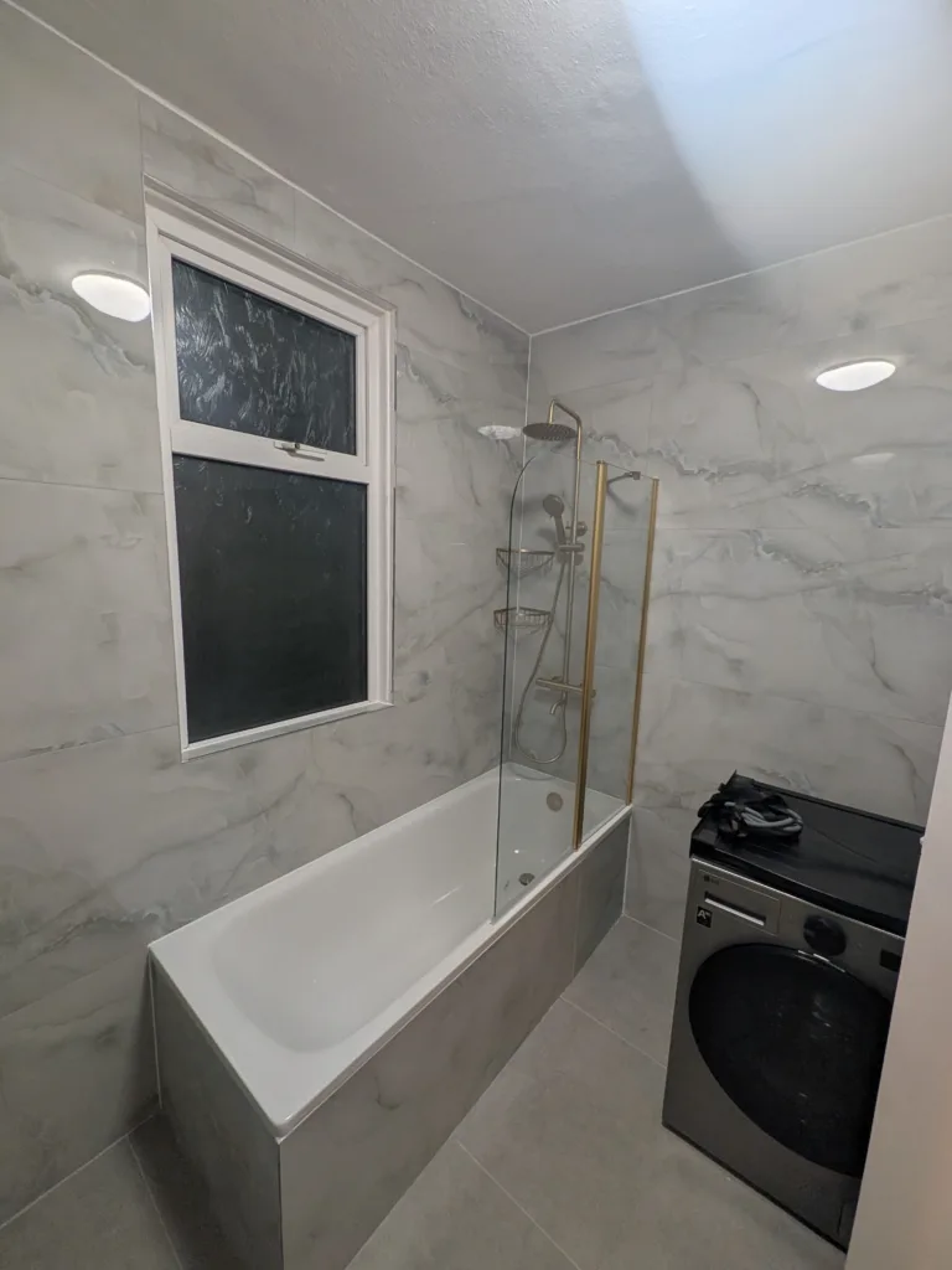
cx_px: 476
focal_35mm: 13
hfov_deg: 89.9
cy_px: 635
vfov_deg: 106.2
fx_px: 477
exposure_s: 1/50
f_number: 2.2
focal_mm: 1.54
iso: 154
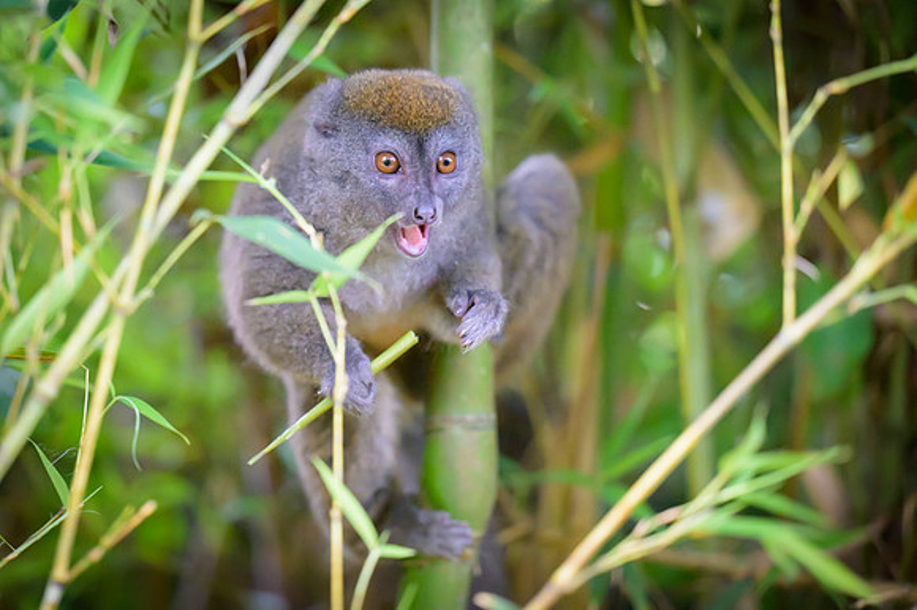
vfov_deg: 9.9
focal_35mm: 138
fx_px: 3522
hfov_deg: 14.8
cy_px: 243
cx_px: 365
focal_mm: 115
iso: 12800
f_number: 2.8
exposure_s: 1/1000
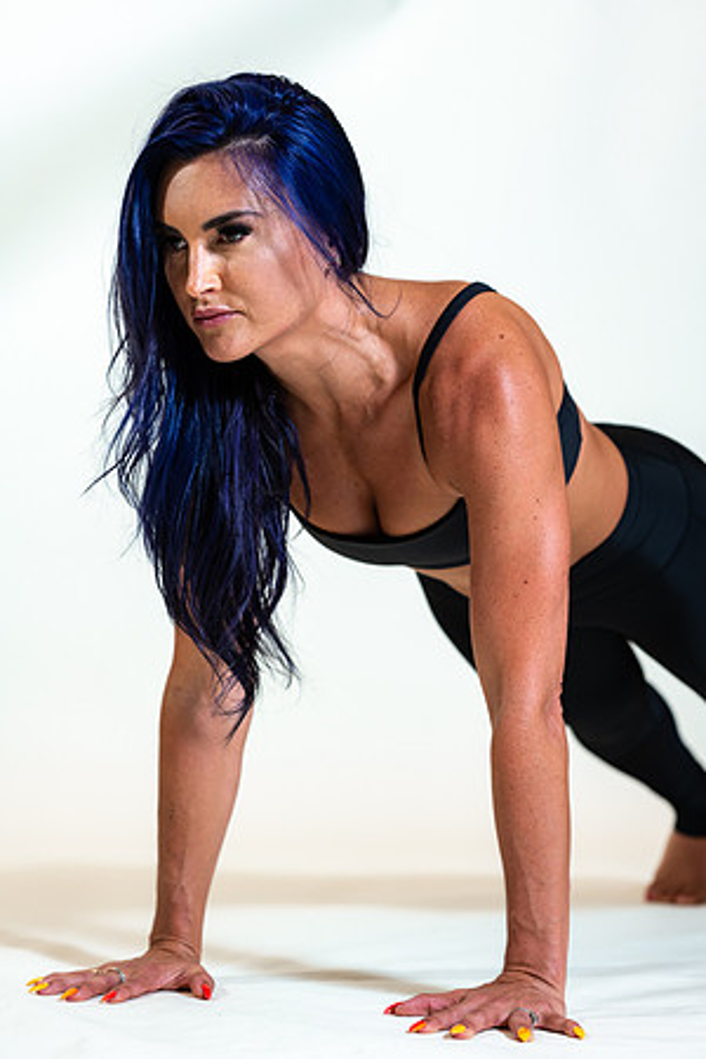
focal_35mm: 85
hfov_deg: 16.1
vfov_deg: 23.9
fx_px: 2500
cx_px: 353
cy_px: 530
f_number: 4
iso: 320
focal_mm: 85
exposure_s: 1/160
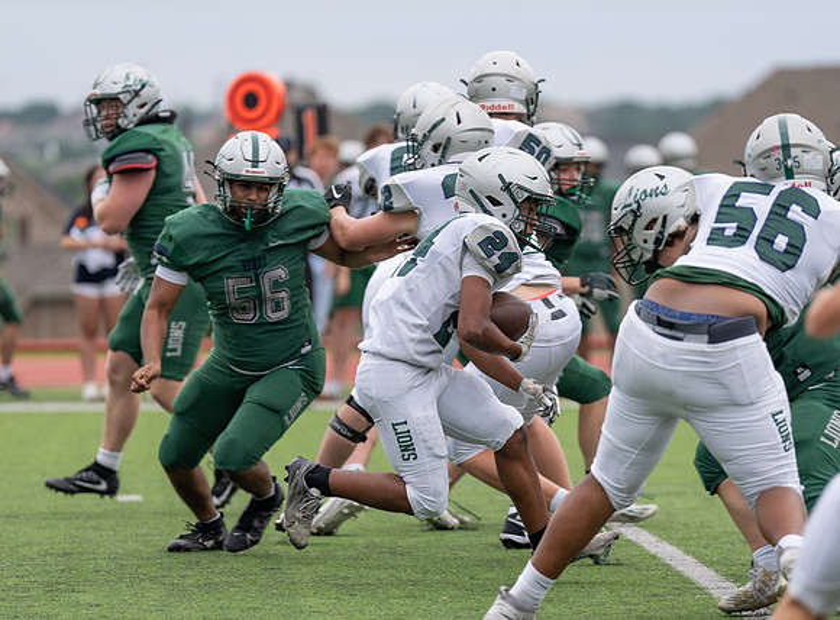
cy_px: 295
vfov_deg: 4.5
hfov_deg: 6.2
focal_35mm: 323
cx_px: 496
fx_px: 7804
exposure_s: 1/1250
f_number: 2.8
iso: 250
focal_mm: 200
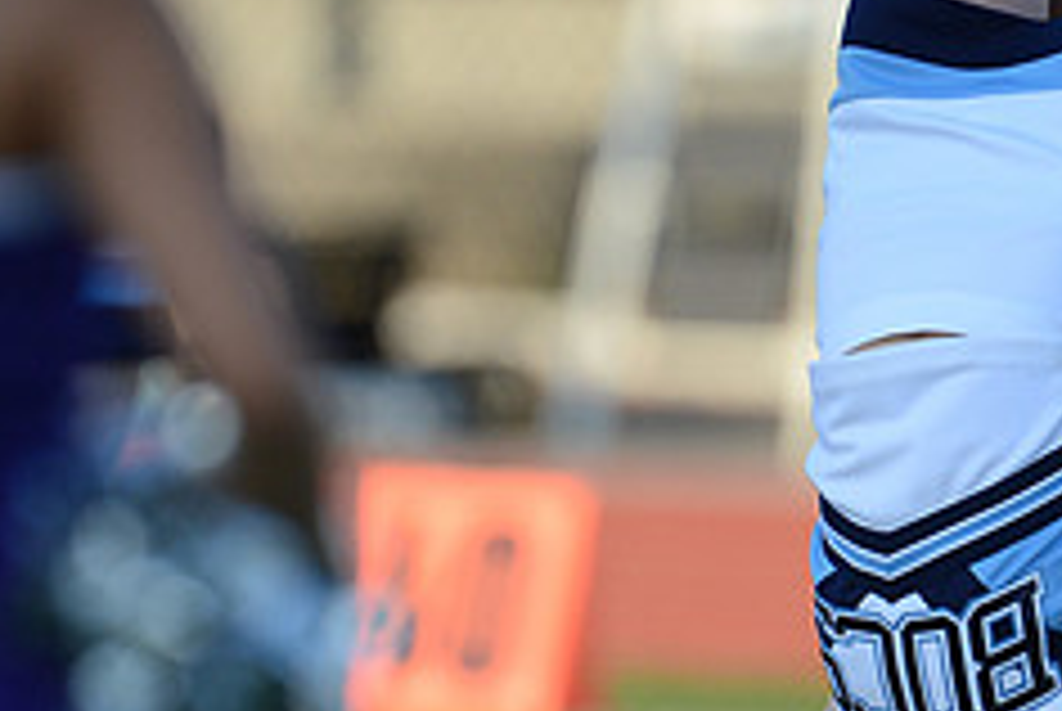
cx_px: 1120
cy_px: 511
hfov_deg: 1.5
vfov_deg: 1.0
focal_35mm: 1349
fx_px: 39844
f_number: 4
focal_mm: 550
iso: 800
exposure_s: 1/3200
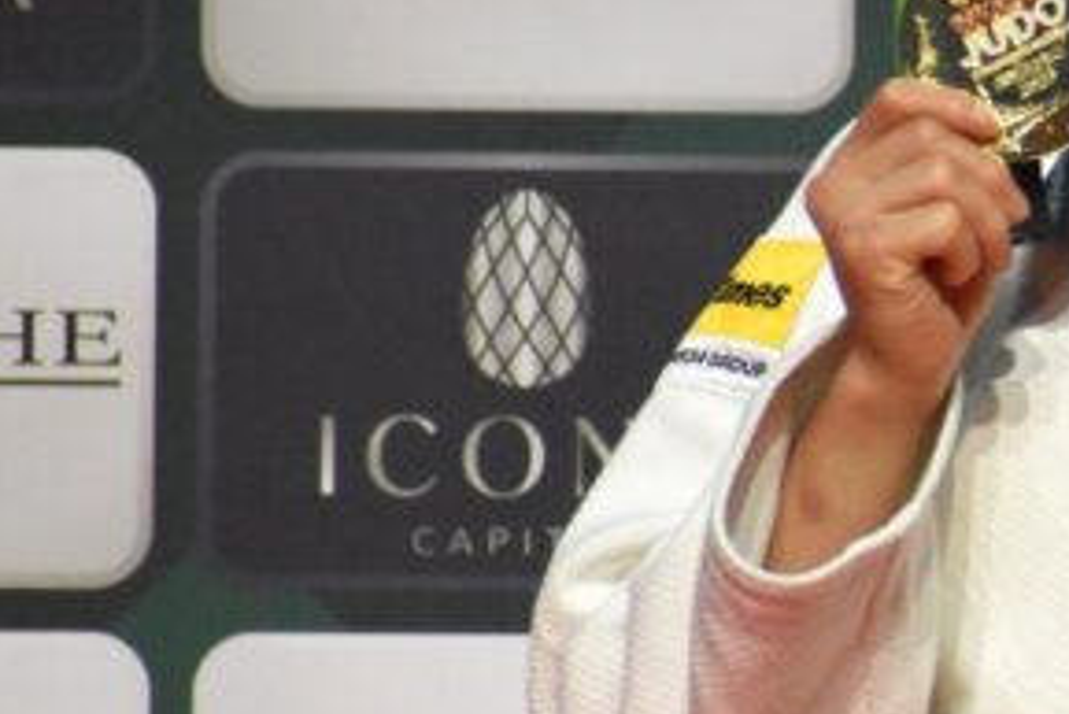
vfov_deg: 1.3
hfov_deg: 1.9
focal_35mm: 1075
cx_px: 1409
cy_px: 340
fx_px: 31936
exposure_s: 1/800
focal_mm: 270
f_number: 7.1
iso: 6400
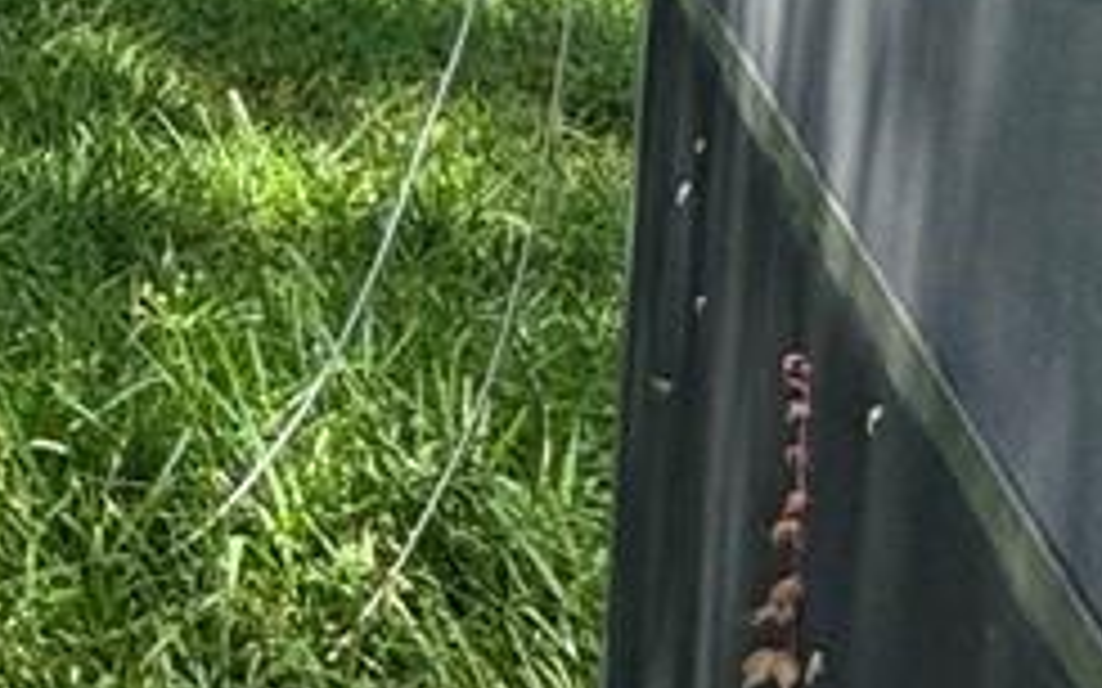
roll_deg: -0.6
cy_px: -459
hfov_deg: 12.5
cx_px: -1957
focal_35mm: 97
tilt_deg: -4.5
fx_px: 2913
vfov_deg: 12.5
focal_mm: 2.22
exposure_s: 1/756
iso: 40
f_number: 2.2
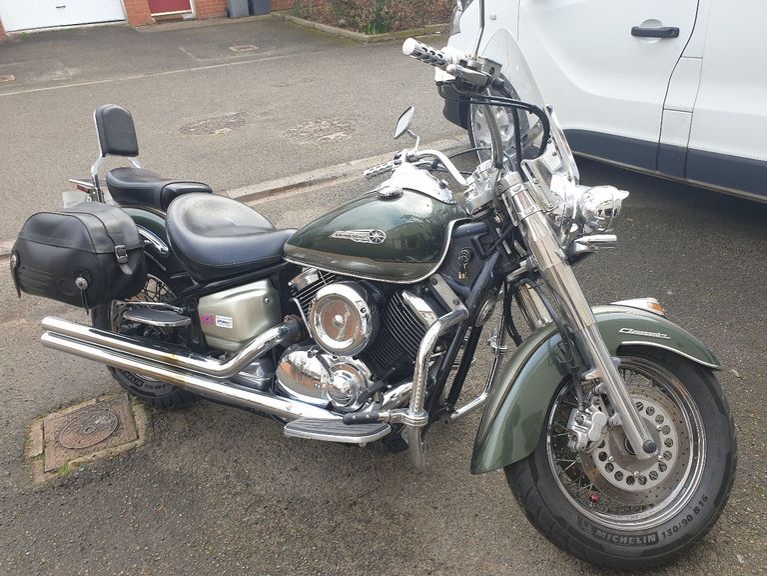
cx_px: 384
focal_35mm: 26
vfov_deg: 53.1
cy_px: 288
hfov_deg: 67.3
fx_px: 576
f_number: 2.4
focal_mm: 4.3
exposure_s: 1/162
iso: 50
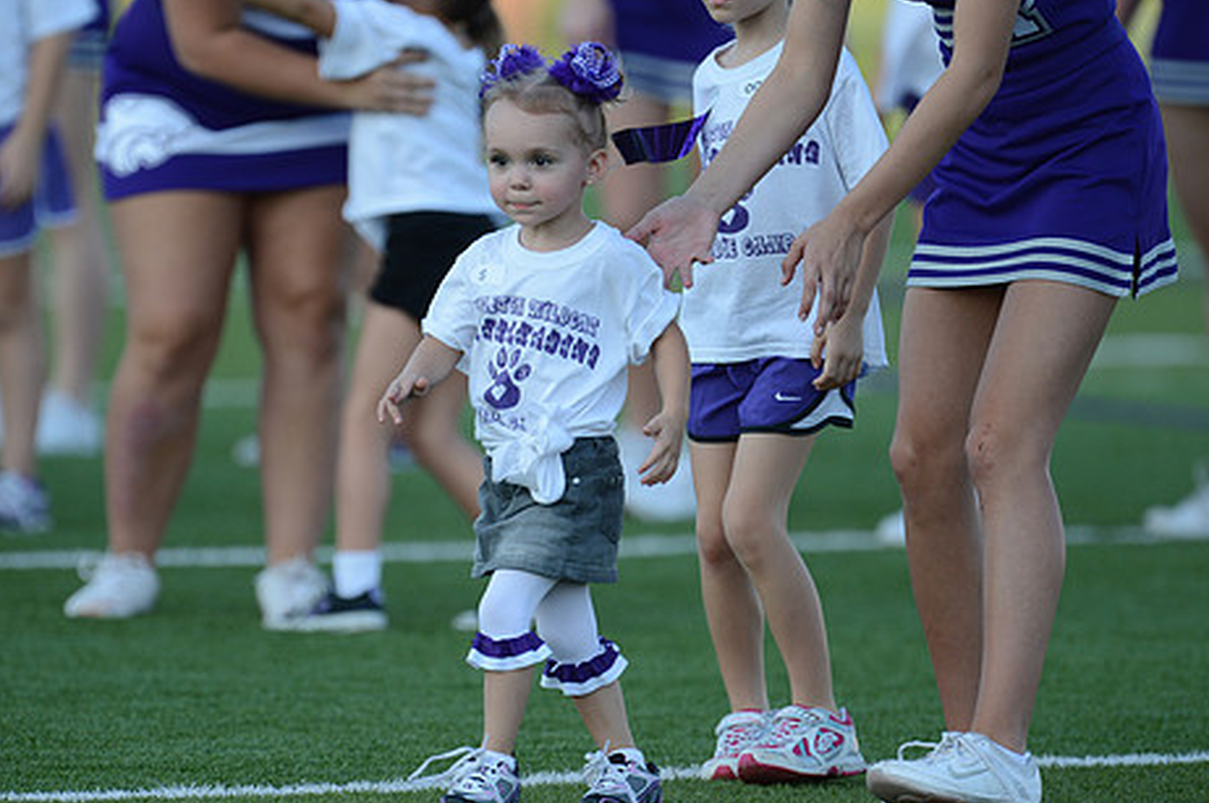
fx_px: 23181
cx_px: 565
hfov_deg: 3.0
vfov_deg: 2.0
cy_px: 382
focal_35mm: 691
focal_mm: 550
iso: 800
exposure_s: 1/1250
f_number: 4
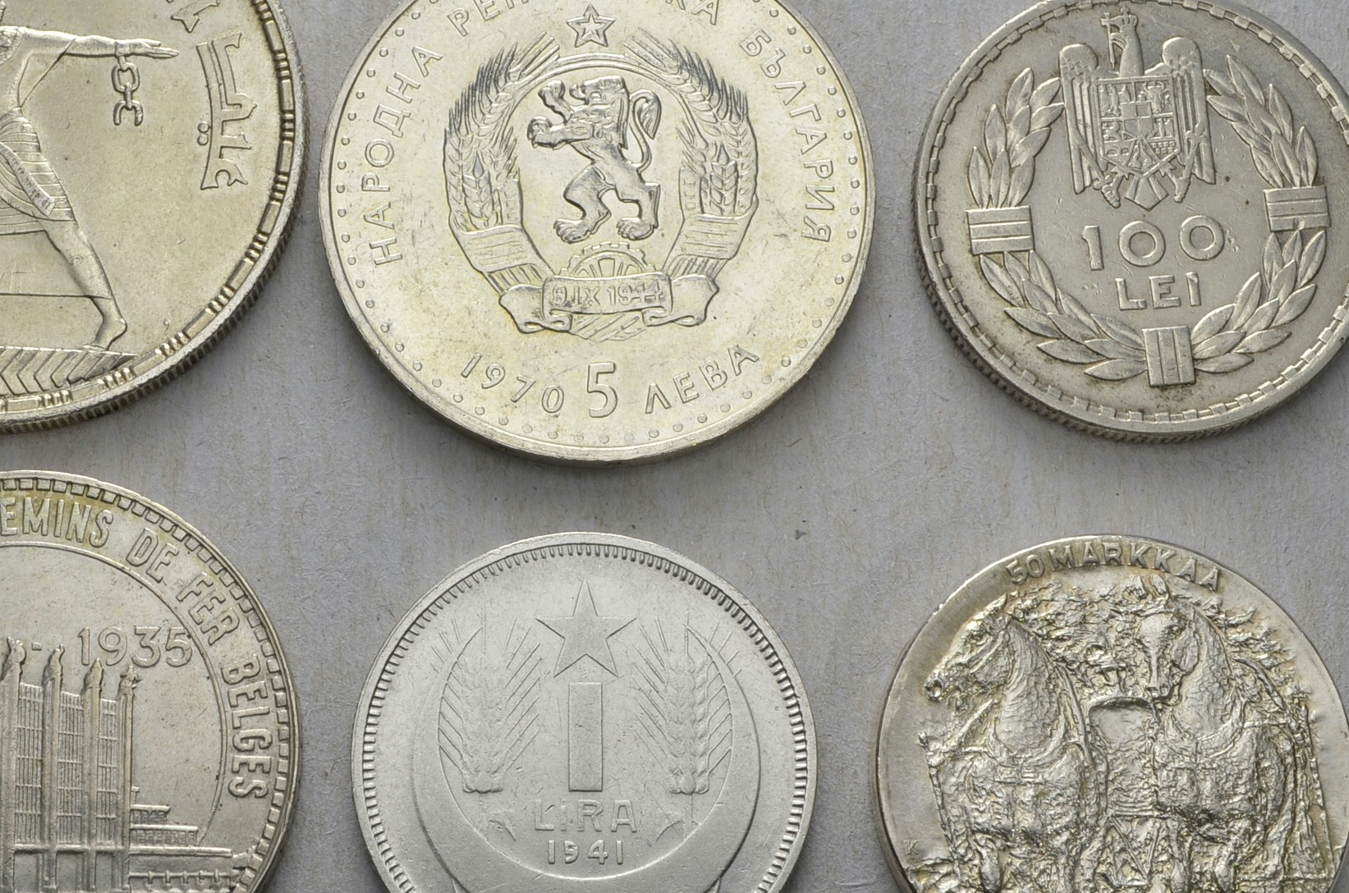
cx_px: 514
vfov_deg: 17.2
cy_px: 458
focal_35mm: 79
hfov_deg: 25.7
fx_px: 2945
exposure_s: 1/250
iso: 400
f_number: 14
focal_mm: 35
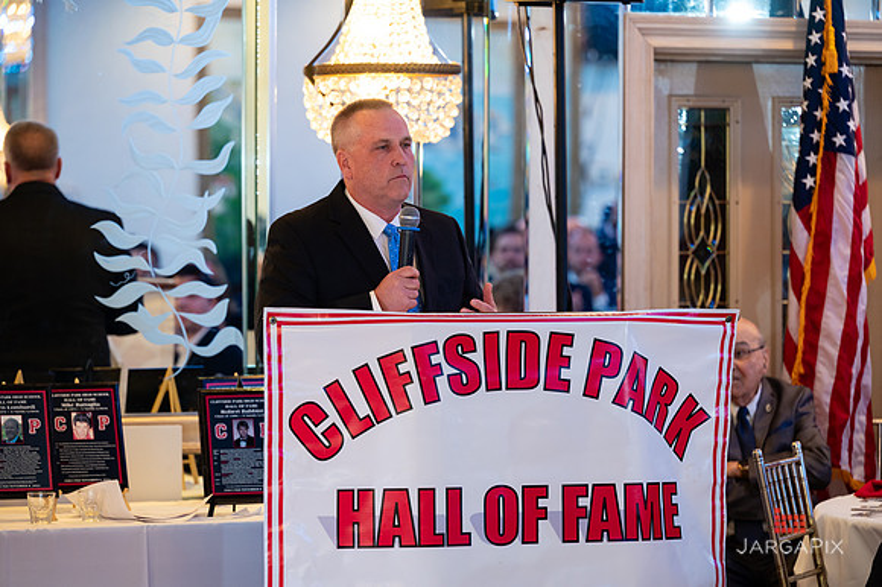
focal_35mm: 138
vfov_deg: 9.9
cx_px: 441
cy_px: 294
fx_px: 3381
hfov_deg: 14.9
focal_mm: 135
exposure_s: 1/125
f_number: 3.2
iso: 1250
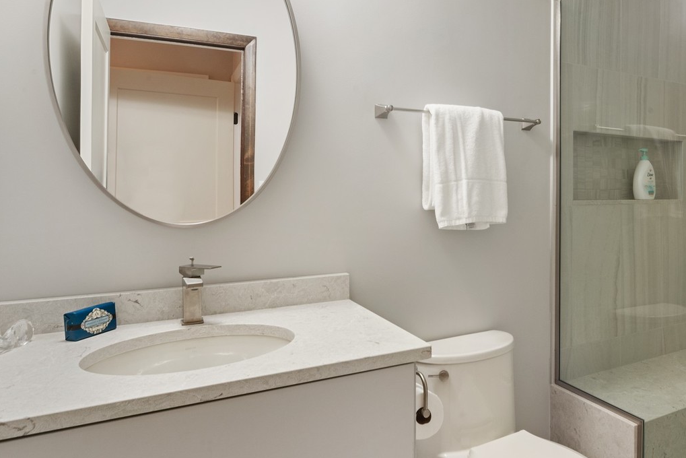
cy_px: 188
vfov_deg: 47.7
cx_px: 445
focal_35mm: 27
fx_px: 515
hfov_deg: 66.0
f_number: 8
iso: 400
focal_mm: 17
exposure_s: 2.5
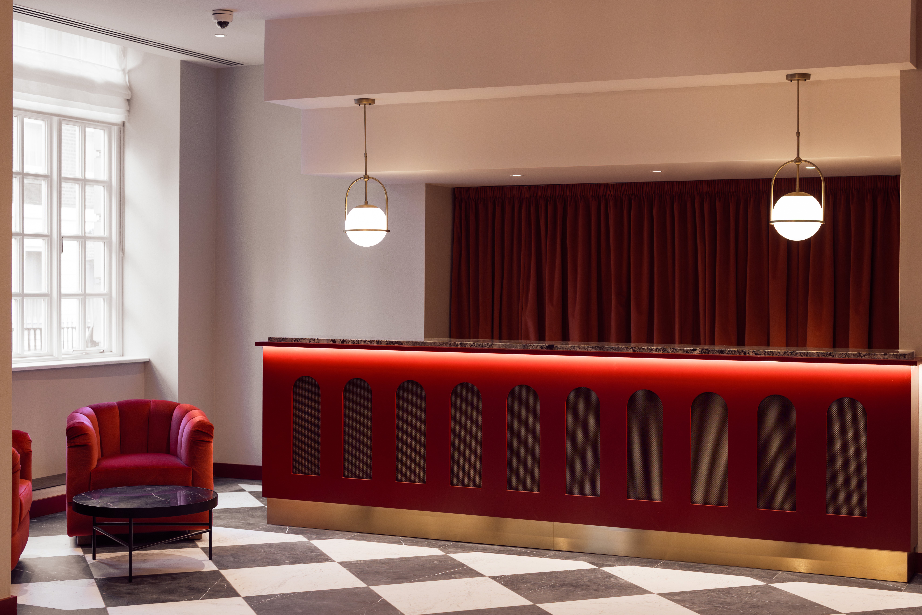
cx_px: 462
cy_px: 307
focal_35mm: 51
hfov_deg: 38.9
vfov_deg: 26.5
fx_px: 1306
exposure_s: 1/100
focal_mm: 50
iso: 1250
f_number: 4.5
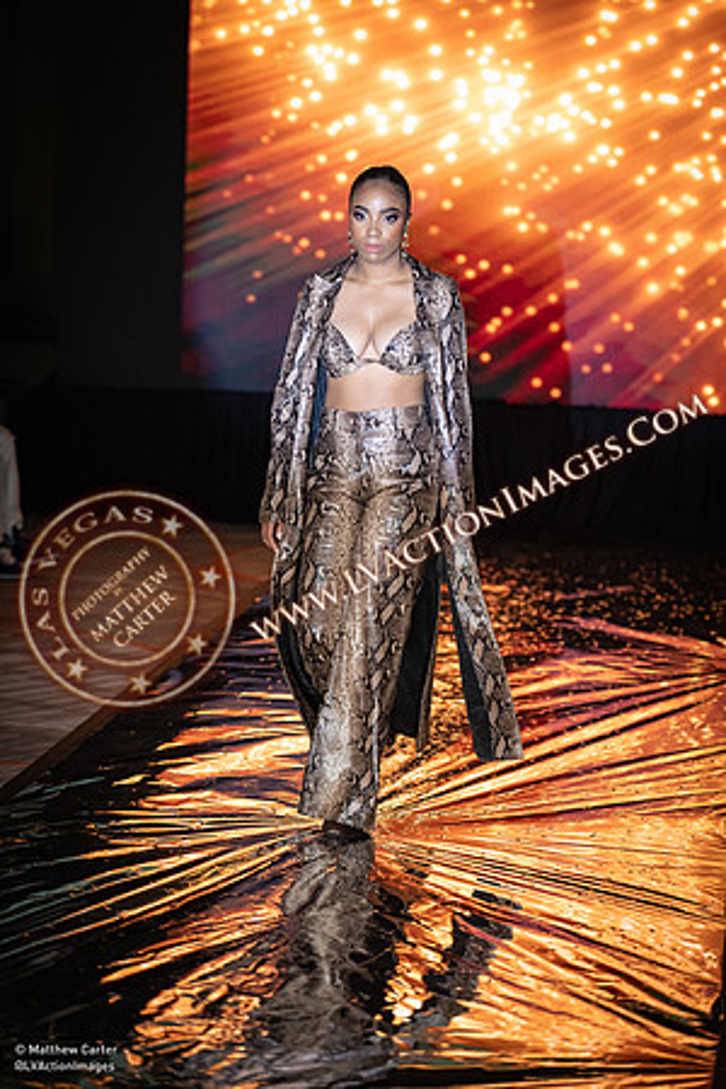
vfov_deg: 18.6
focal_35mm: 110
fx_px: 3327
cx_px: 363
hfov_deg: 12.5
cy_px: 544
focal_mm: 110
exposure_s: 1/320
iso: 1600
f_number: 2.8
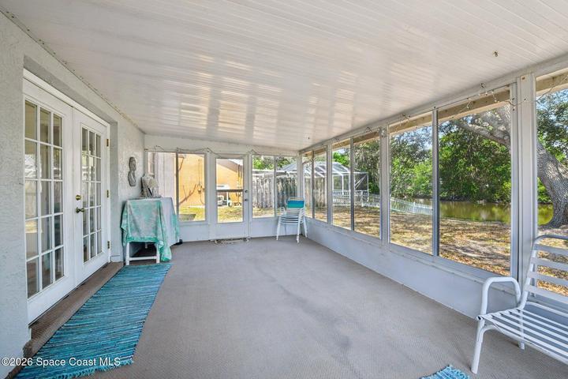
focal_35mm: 14
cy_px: 190
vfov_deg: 81.2
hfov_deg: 104.3
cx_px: 284
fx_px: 221
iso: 400
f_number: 8
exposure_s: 1/50
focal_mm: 14
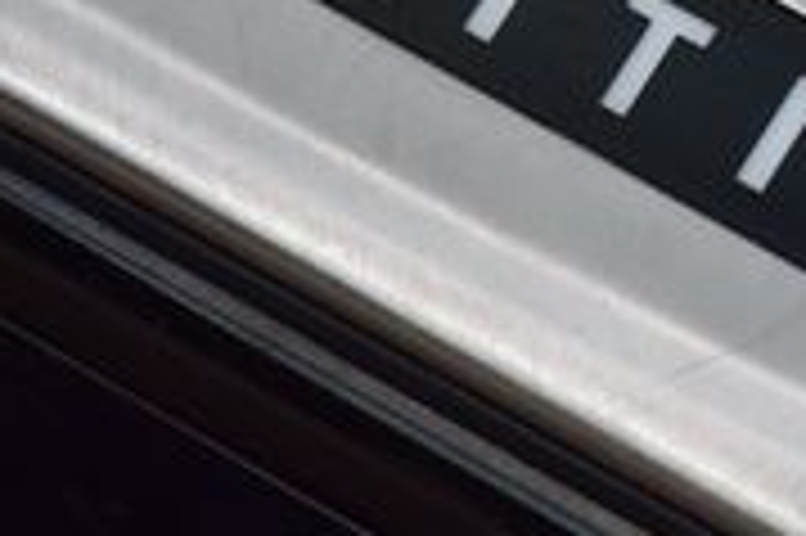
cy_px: -54
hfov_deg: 7.0
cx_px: 567
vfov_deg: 4.6
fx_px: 6594
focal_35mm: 295
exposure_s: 1/400
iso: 400
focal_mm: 55
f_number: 11
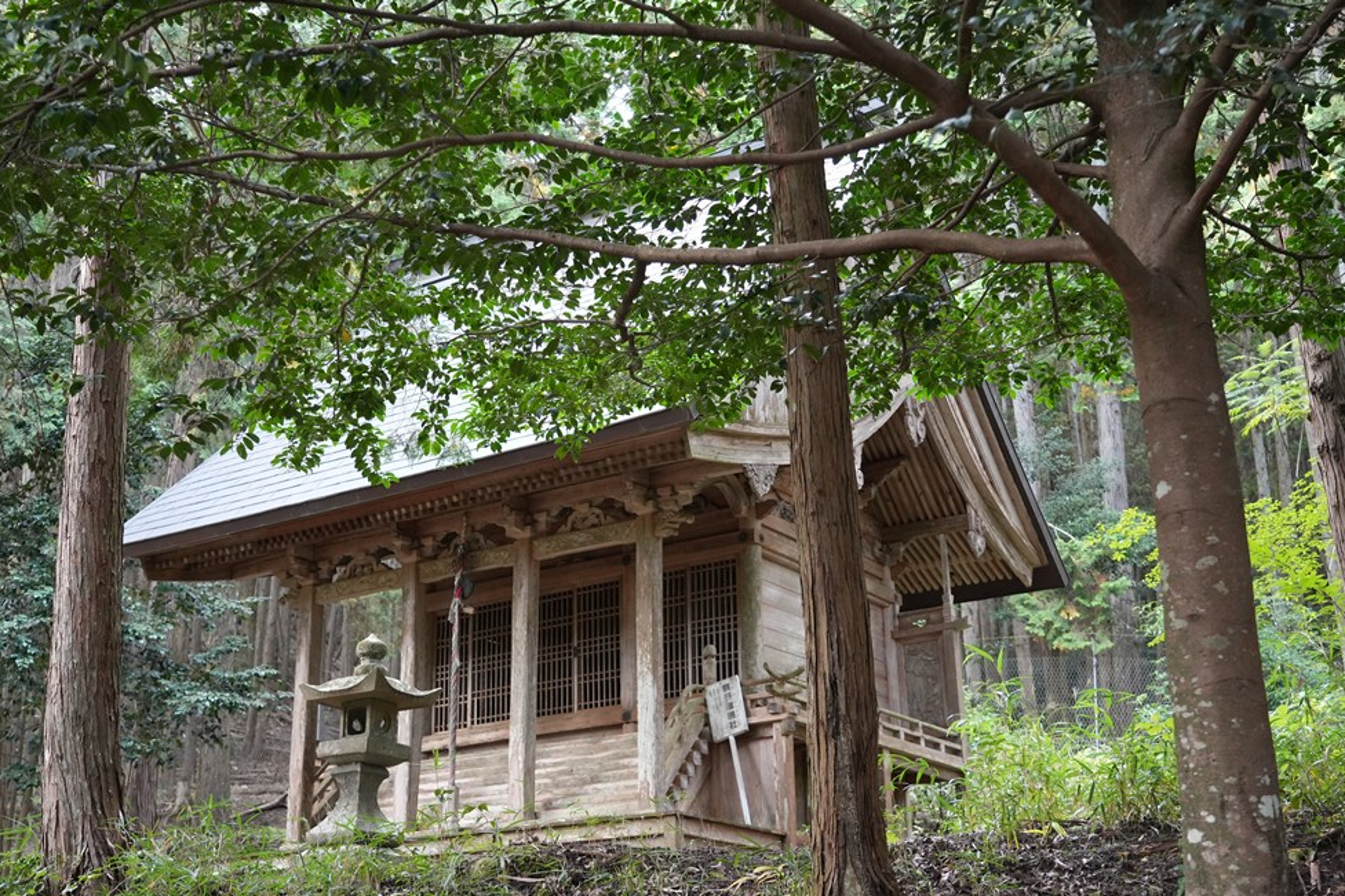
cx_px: 644
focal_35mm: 43
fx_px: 1606
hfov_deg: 45.4
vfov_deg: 31.2
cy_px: 440
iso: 5000
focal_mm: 41
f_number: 4
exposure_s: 1/160
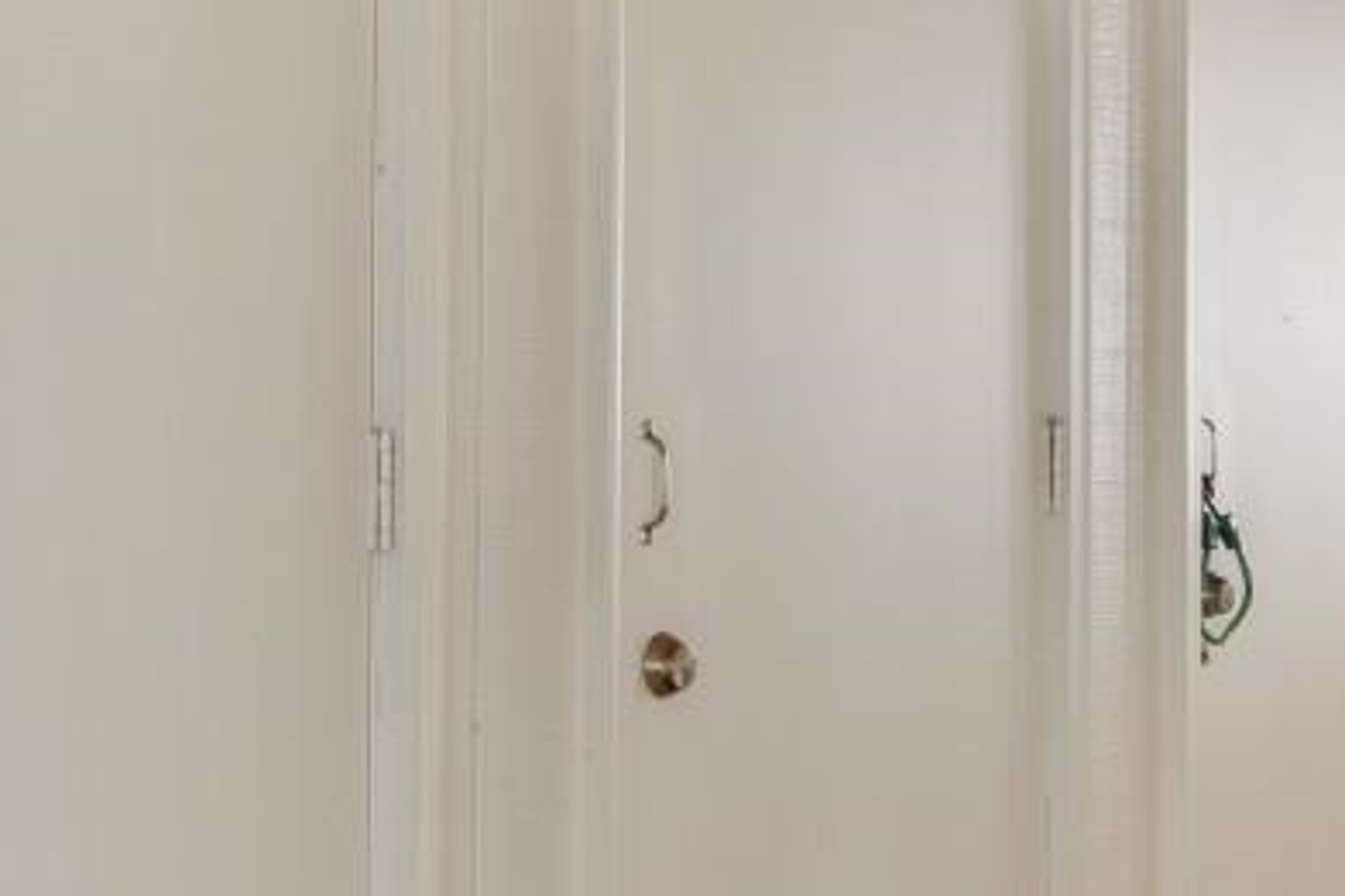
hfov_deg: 30.5
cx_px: 55
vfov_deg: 21.9
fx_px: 2315
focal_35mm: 62
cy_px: 371
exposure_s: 1/15
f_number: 4.5
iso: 100
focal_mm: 10
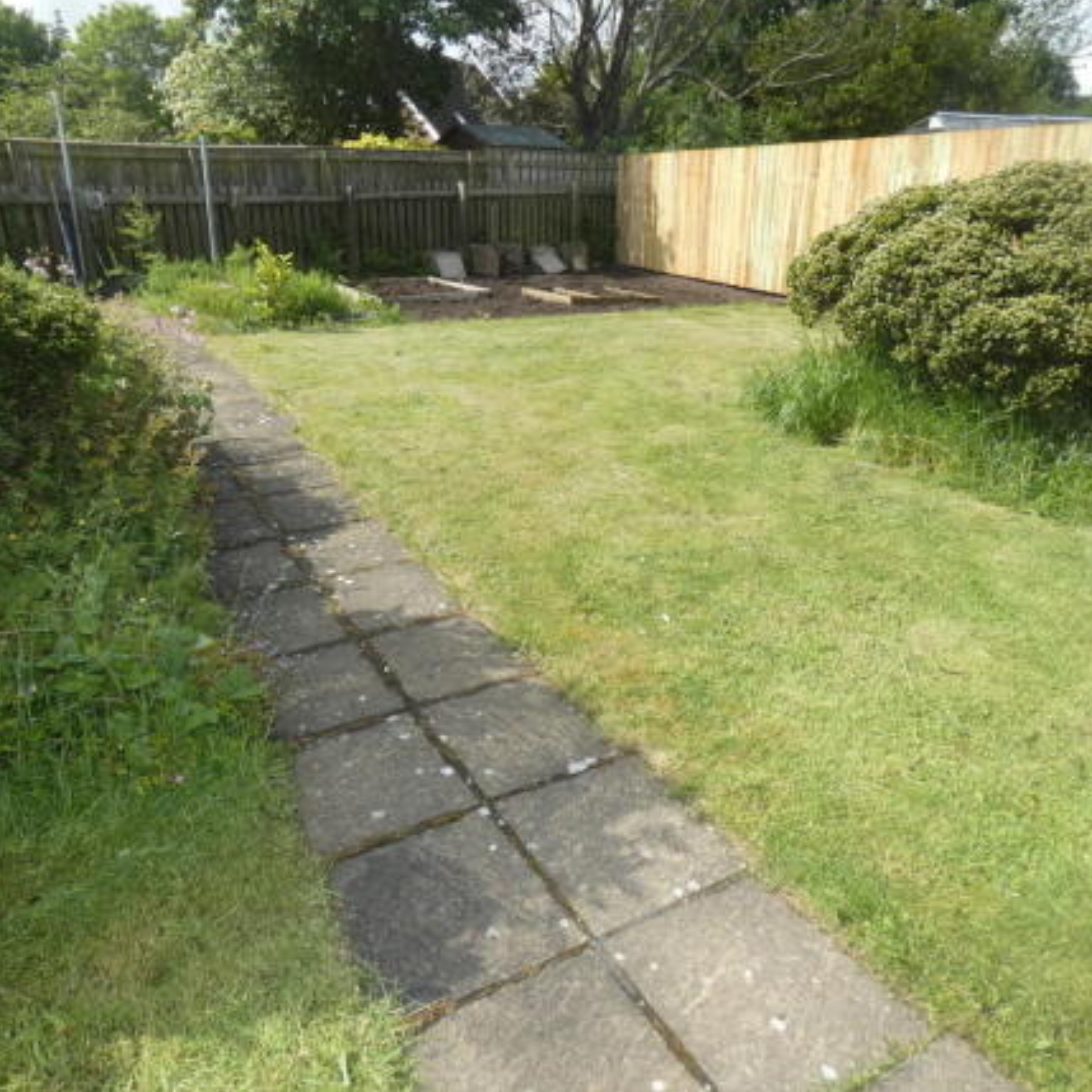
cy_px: 538
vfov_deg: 65.0
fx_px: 857
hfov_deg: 65.0
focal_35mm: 24
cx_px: 531
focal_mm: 3.6
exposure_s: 1/800
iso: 80
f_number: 2.8
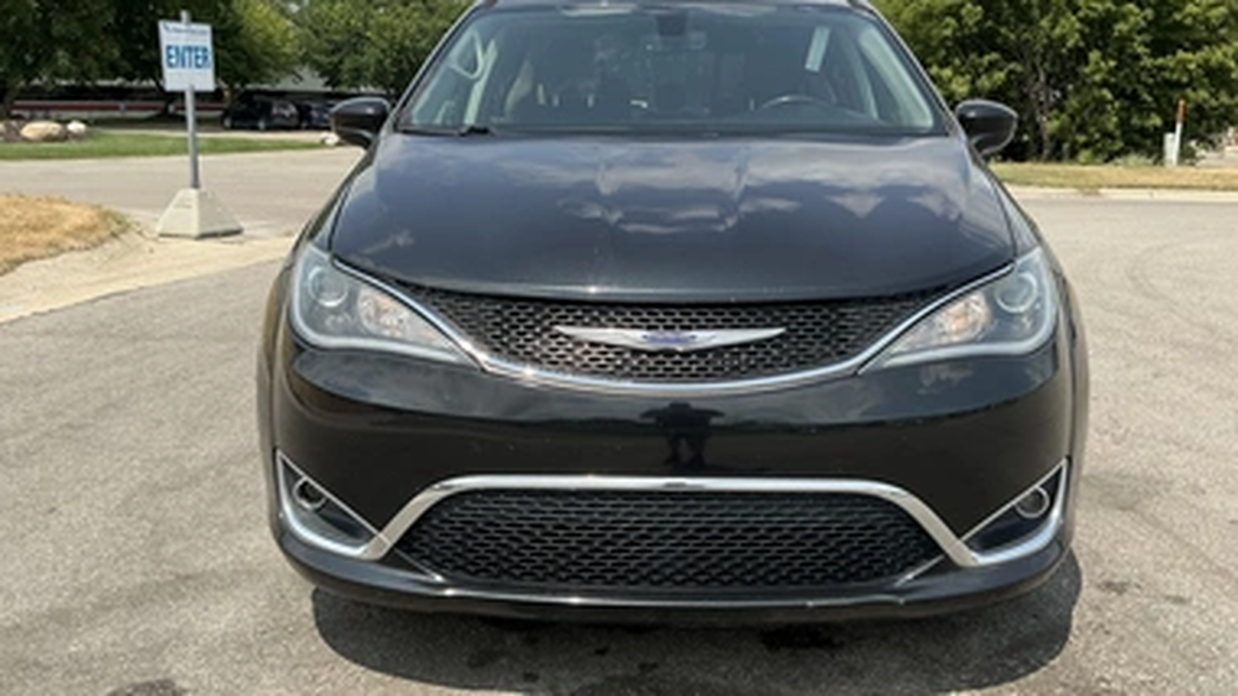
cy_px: 306
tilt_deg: -6.3
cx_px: 647
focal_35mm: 32
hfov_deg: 61.0
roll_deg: -0.9
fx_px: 1050
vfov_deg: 36.6
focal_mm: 3
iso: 25
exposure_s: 1/1451
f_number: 1.8
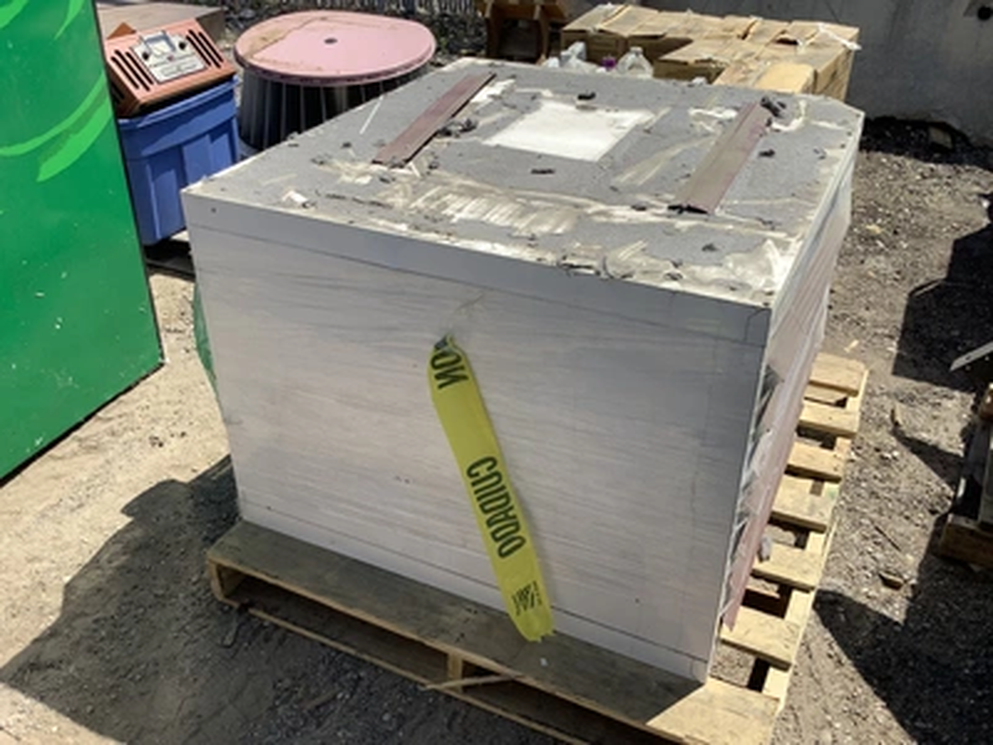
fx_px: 889
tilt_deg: -33.6
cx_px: 496
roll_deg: -0.2
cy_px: 372
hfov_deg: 58.4
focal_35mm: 31
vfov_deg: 45.4
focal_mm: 3.3
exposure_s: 1/1274
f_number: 2.4
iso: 25
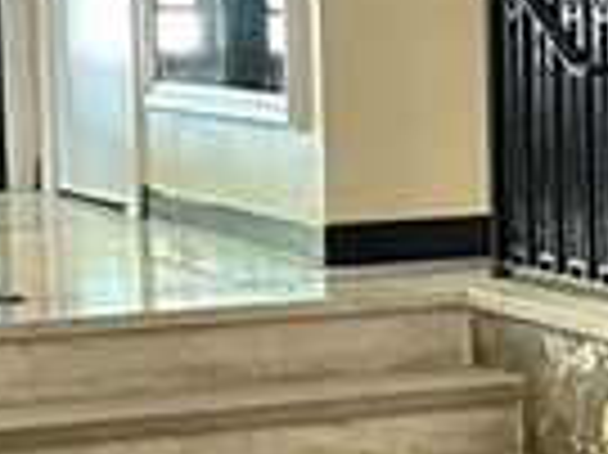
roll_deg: +1.1
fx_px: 3194
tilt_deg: -2.2
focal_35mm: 182
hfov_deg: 10.5
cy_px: 184
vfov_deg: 8.1
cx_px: 937
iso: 640
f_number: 1.78
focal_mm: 6.86
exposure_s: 1/60
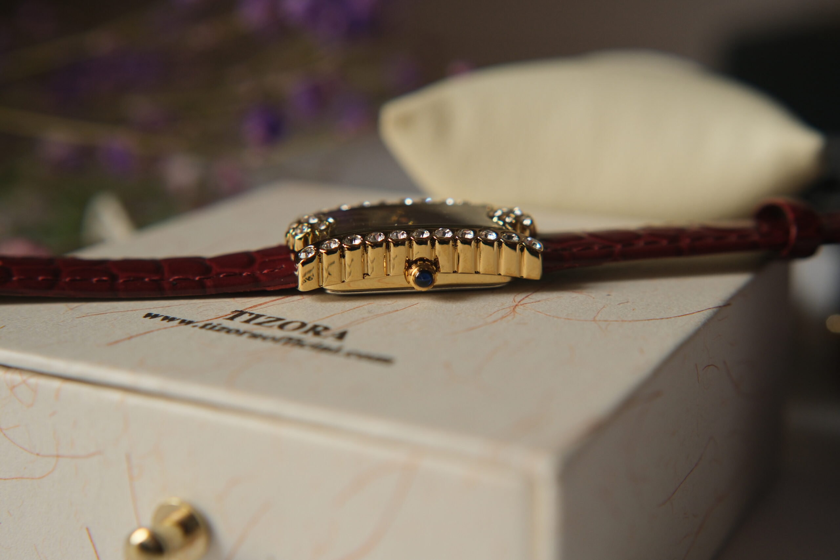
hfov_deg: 39.6
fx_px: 1167
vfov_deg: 27.0
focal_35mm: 50
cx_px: 420
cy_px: 280
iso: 640
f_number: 3.6
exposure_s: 1/160
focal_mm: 33
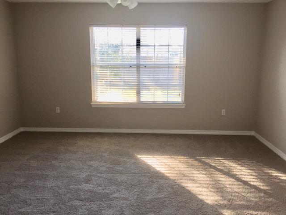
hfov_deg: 61.7
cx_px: 143
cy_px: 108
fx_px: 240
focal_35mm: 29
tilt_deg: -10.1
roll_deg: -0.9
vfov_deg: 48.2
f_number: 2.2
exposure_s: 1/120
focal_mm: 4.15
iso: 50
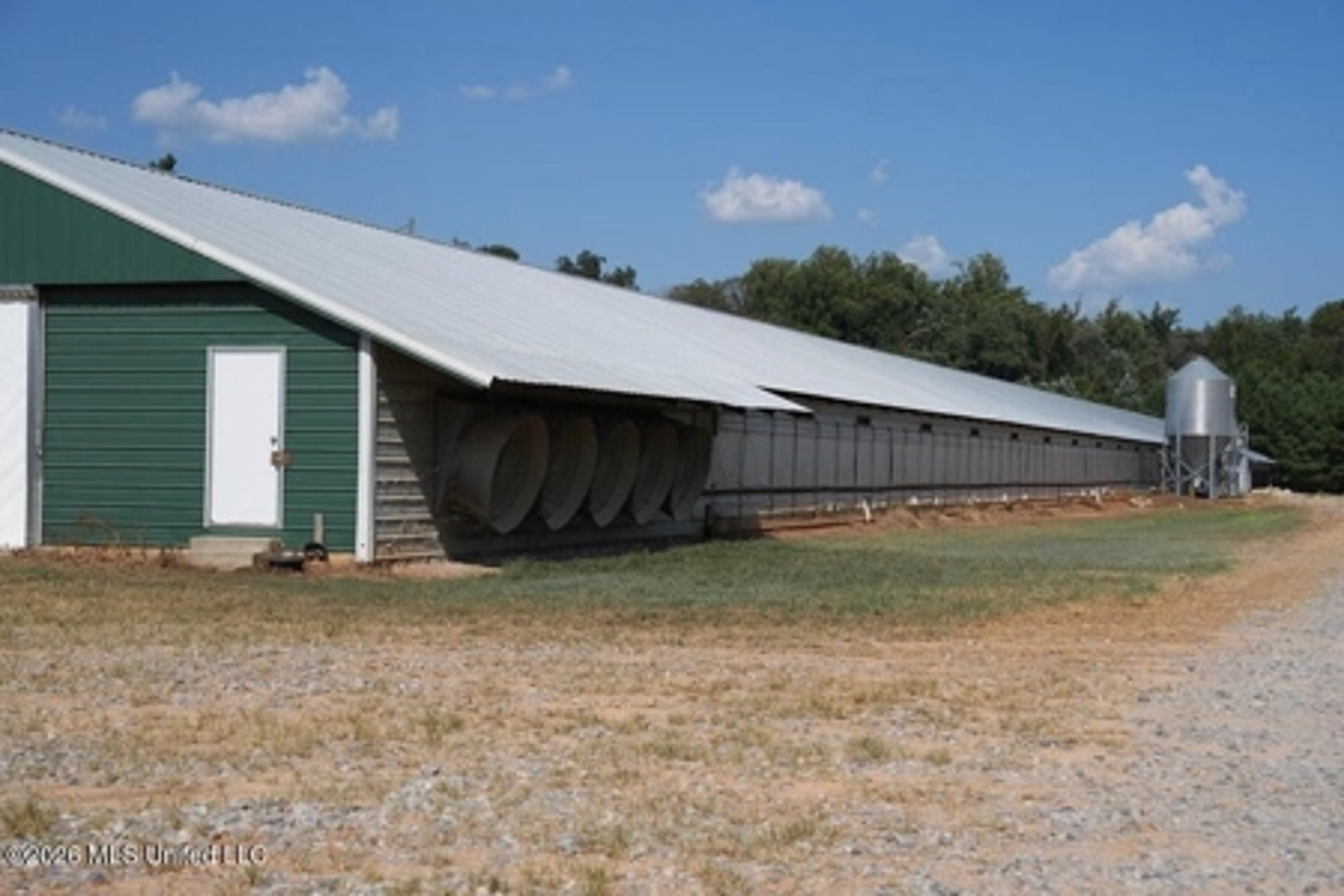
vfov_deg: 26.5
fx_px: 1904
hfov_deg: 38.9
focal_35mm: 51
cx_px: 672
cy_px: 448
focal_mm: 51
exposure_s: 1/2500
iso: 250
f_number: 5.6
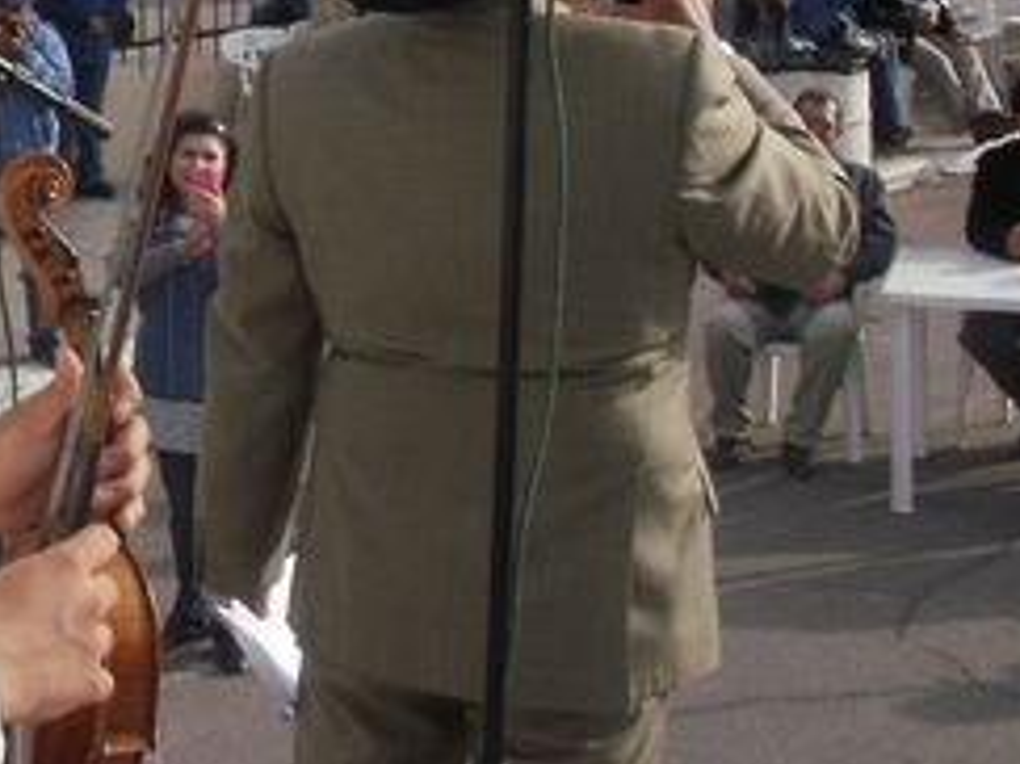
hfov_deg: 19.2
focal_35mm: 95
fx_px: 2798
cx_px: -285
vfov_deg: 14.9
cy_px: -210
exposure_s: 1/320
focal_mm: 6.3
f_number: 5.6
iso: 100
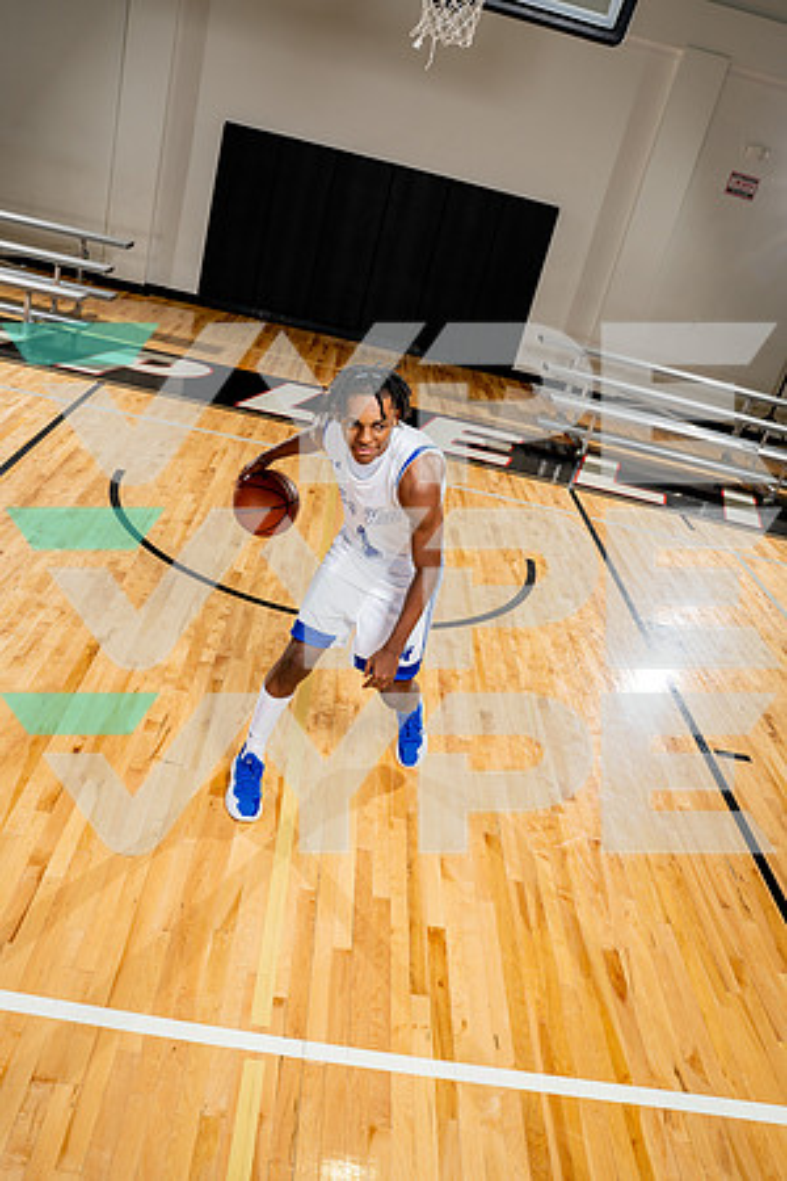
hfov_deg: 47.9
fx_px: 885
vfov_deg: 67.4
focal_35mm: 27
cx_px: 394
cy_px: 590
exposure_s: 1/250
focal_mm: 27
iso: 250
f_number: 8
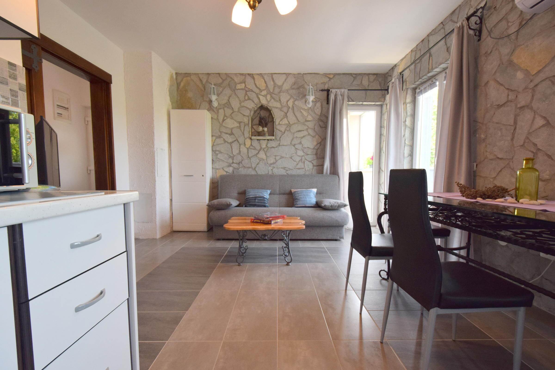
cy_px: 185
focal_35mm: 15
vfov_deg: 77.3
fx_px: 231
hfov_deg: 100.4
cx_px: 278
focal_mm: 10
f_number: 5
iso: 800
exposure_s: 1/200
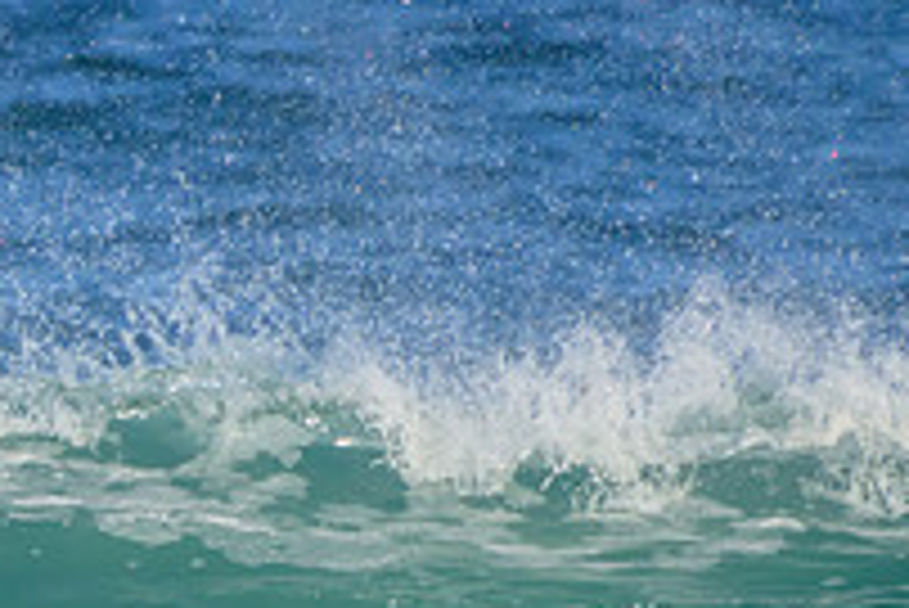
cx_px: -288
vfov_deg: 0.5
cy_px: 786
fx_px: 72618
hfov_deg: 0.7
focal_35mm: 2874
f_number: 11
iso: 1600
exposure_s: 1/3200
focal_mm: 1000
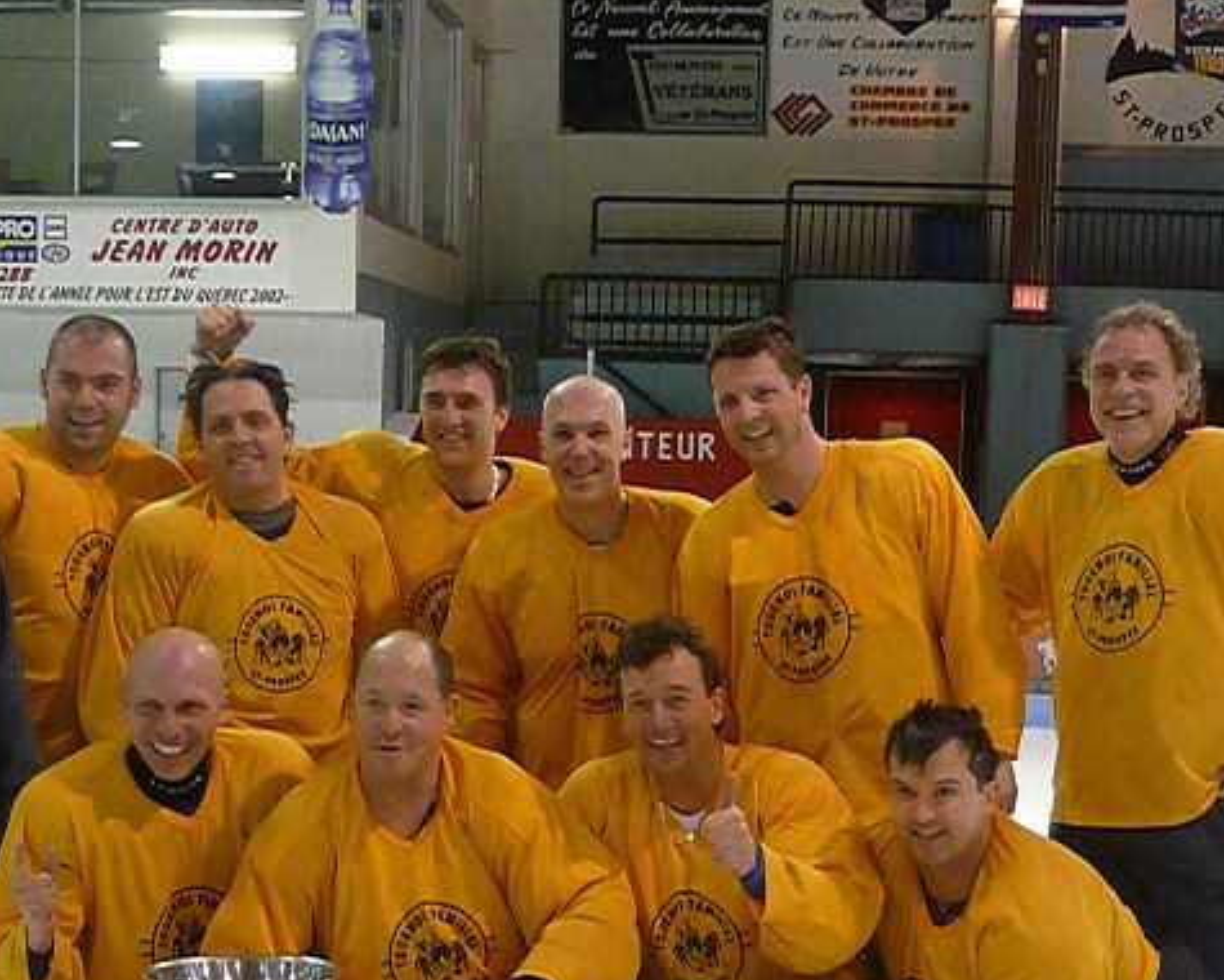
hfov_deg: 25.7
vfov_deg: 20.5
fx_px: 2681
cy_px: 750
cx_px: 588
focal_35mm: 74
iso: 800
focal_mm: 7.6
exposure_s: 1/30
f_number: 4.1
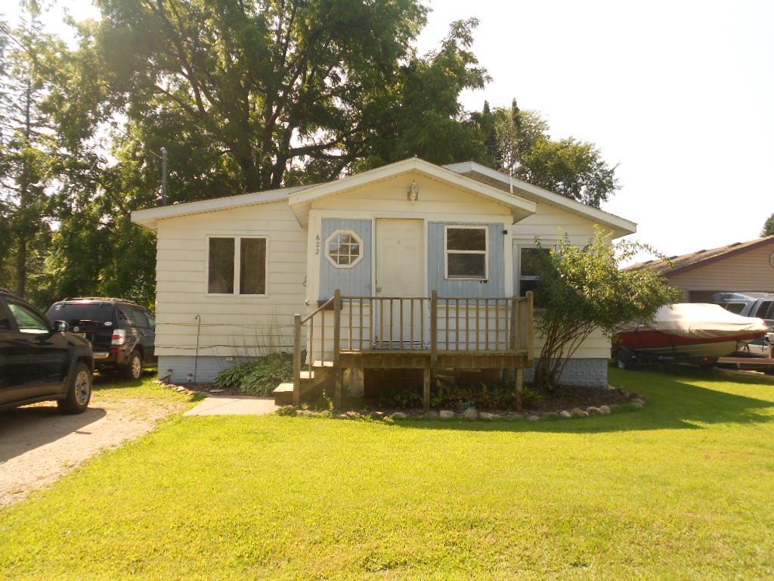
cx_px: 387
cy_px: 290
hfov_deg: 67.3
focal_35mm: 26
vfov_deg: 53.1
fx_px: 581
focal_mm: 4.6
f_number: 3.2
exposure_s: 1/400
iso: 80
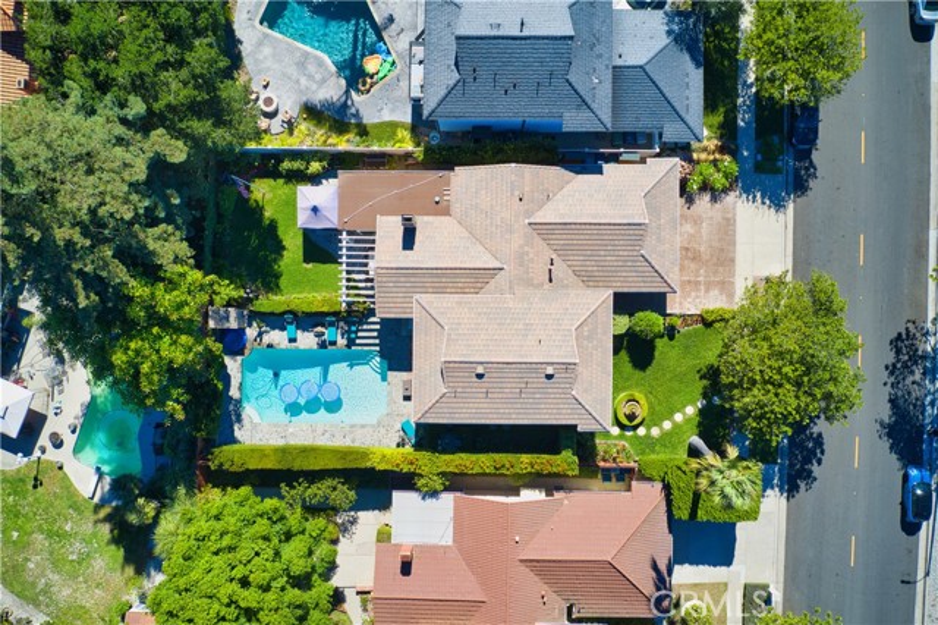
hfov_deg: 65.5
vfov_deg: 46.4
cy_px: 312
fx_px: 729
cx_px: 469
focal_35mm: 28
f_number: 5
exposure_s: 1/320
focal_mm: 10.26
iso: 100
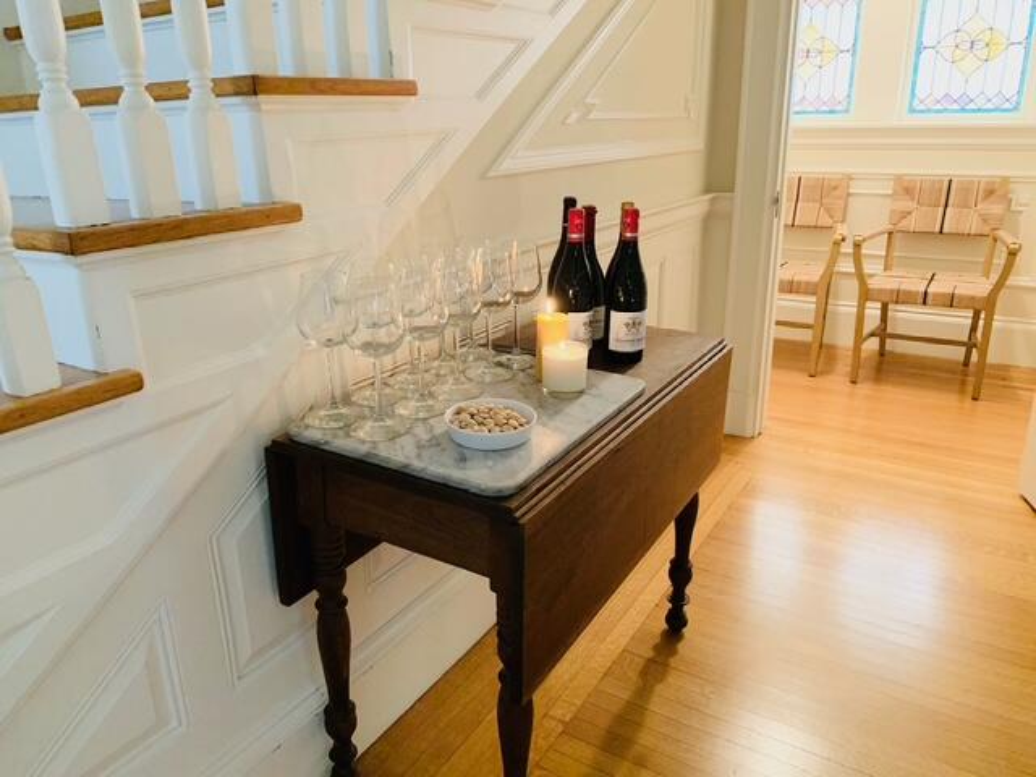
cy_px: 388
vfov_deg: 53.1
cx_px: 518
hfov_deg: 67.3
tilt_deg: -17.9
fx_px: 778
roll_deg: +0.3
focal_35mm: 26
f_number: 1.8
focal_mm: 4.25
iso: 500
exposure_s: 1/30
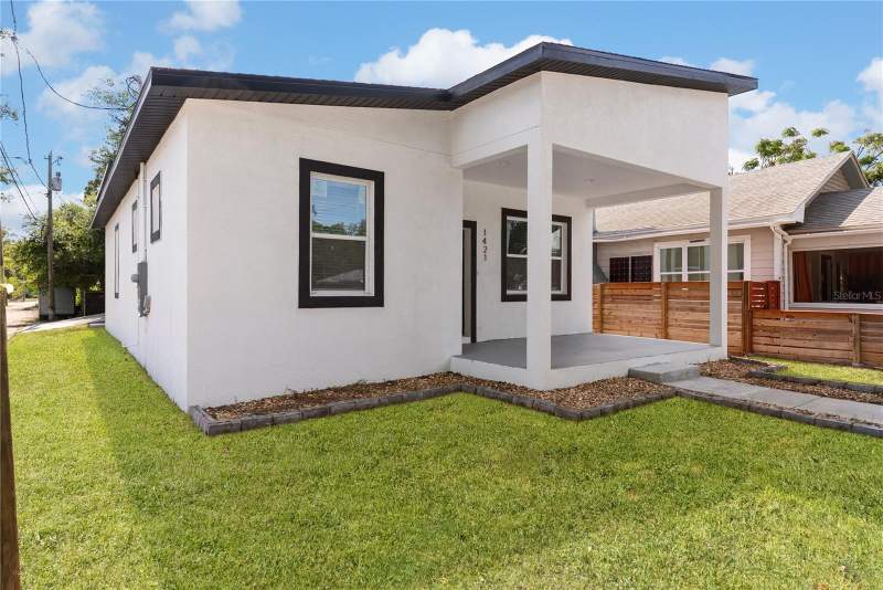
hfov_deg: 84.0
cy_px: 295
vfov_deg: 62.0
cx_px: 442
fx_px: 491
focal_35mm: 20
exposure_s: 1/40
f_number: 8
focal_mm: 20
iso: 100
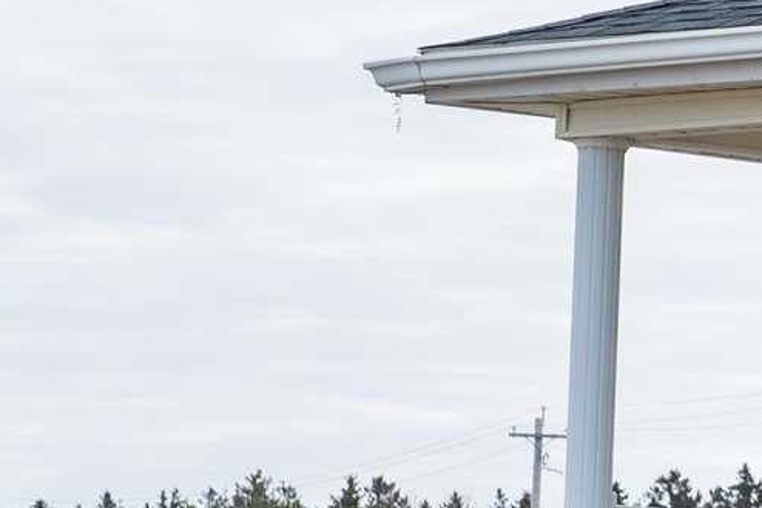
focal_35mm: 255
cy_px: 191
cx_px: 2241
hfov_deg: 7.2
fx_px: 5395
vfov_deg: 5.4
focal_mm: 41
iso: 200
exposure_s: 1/640
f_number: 5
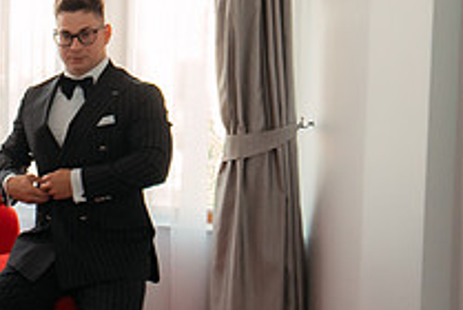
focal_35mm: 109
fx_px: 1404
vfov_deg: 12.6
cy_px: 85
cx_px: -111
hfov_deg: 17.7
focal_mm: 30
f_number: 3.2
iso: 1600
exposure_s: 1/160
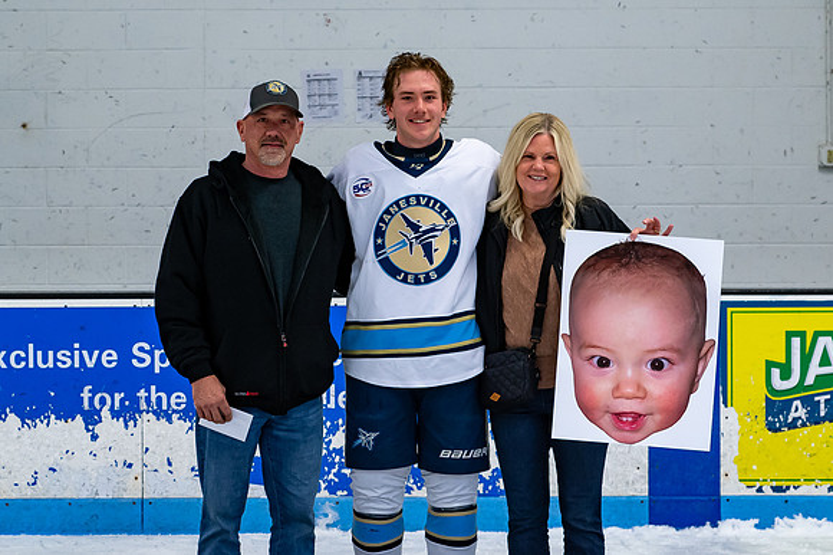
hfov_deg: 19.2
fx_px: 2457
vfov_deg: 12.9
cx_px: 402
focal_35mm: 106
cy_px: 253
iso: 500
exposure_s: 1/250
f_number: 4.5
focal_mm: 52
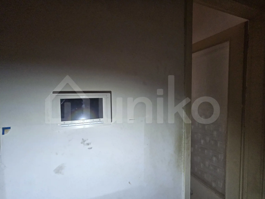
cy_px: 100
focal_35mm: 13
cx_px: 132
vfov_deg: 89.9
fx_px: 100
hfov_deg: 106.2
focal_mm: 2.2
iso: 200
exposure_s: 1/50
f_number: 2.2
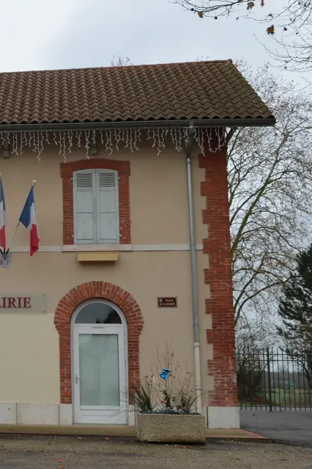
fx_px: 936
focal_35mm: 72
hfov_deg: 17.4
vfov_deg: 28.1
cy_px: 206
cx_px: -127
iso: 200
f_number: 6.3
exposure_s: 1/160
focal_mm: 24
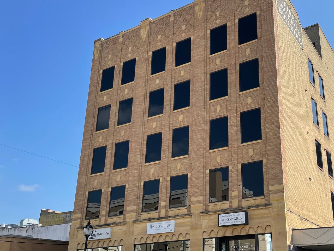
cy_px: 144
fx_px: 376
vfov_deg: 36.7
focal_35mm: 39
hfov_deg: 46.9
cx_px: 229
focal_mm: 4.2
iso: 32
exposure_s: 1/2882
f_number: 1.6
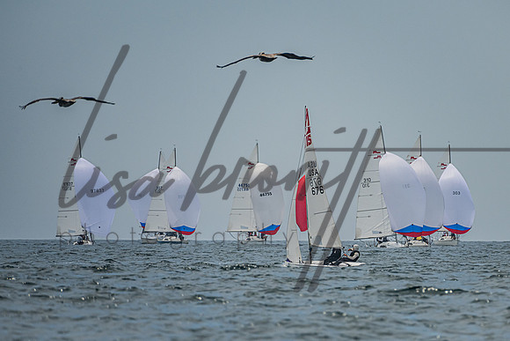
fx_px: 7661
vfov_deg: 2.5
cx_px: 338
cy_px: 215
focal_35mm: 541
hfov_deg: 3.8
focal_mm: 400
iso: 500
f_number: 8
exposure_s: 1/4000
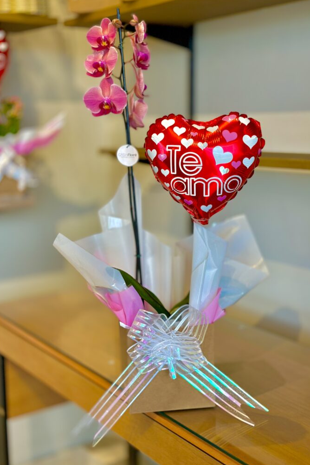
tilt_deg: -9.6
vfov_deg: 38.9
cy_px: 232
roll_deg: -0.1
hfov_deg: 26.5
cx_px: 167
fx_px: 659
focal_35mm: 51
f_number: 1.78
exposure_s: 1/120
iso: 125
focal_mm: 6.86
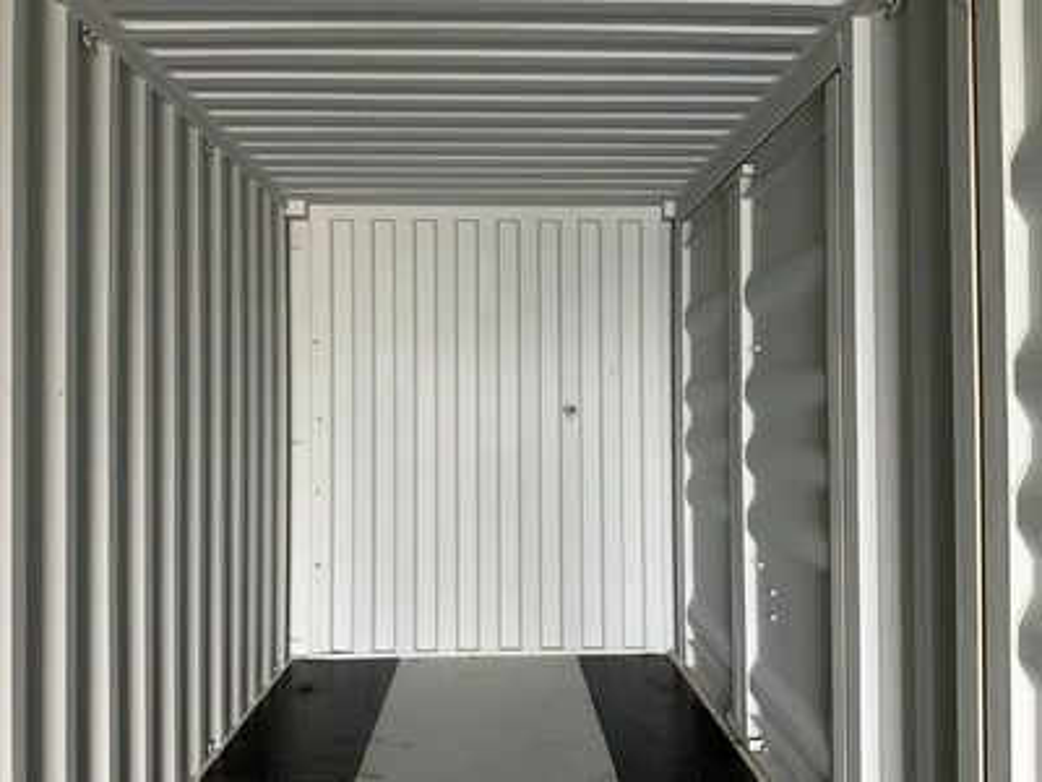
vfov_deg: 48.2
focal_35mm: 29
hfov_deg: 61.7
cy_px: 391
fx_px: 873
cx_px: 521
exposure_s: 1/60
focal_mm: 3
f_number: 1.8
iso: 125
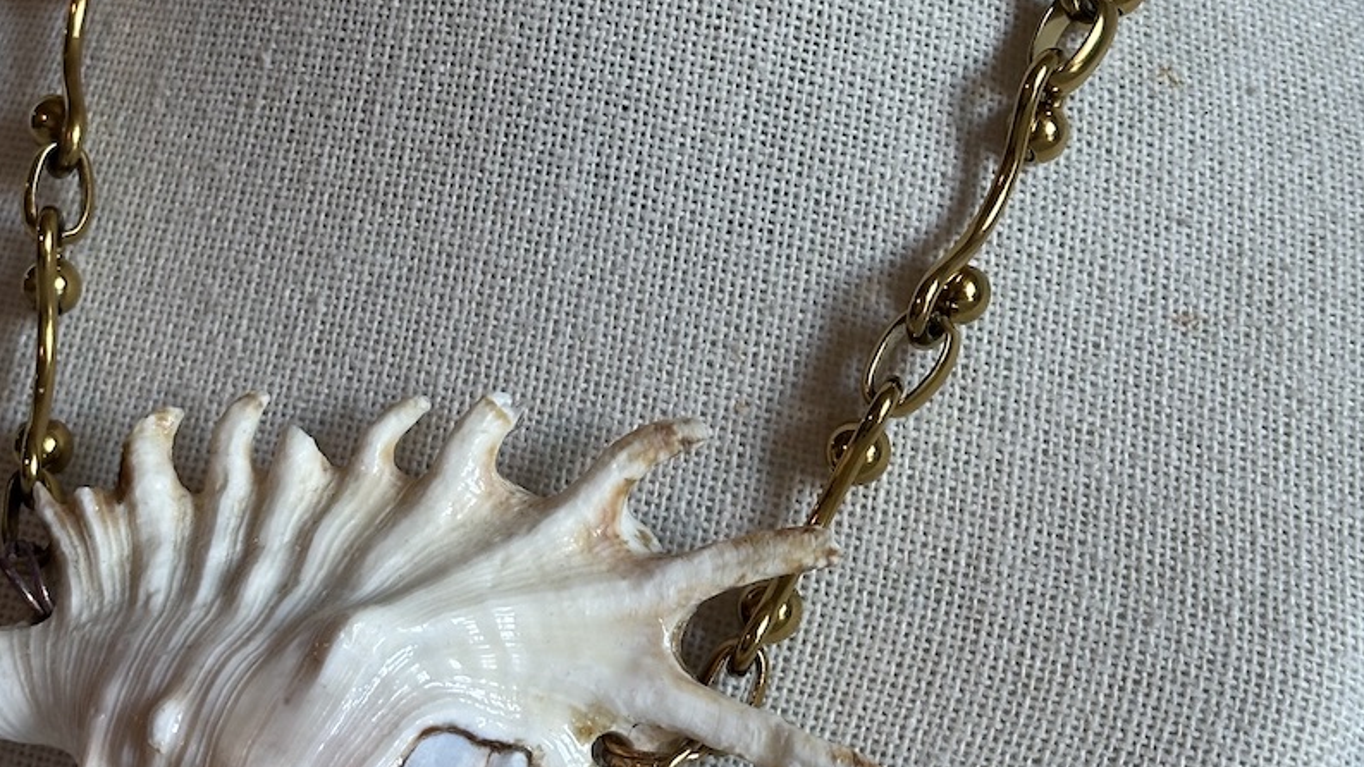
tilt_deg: -14.7
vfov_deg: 12.7
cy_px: 177
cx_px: 643
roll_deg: -2.2
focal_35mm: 95
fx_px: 3436
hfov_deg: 22.5
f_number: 1.78
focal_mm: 6.86
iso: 64
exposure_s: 1/50
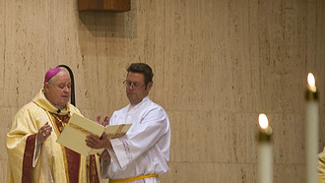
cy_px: 179
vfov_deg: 4.3
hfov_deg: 7.5
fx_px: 2457
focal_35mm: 285
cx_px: 41
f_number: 2.8
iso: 1600
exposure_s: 1/60
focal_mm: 155
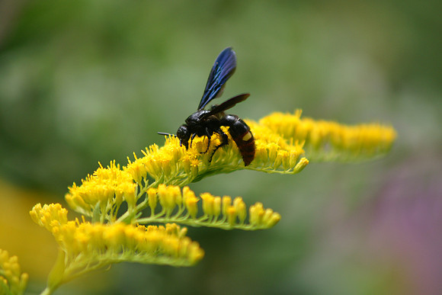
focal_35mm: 315
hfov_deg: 6.5
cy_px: 148
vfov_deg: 4.4
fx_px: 3868
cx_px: 221
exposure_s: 1/400
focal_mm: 210
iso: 400
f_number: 4
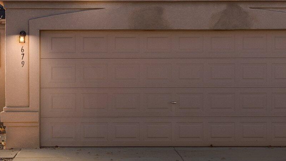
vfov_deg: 14.6
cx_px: 83
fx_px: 630
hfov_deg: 25.4
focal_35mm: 83
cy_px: 64
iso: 320
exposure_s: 1/400
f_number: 9
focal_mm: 21
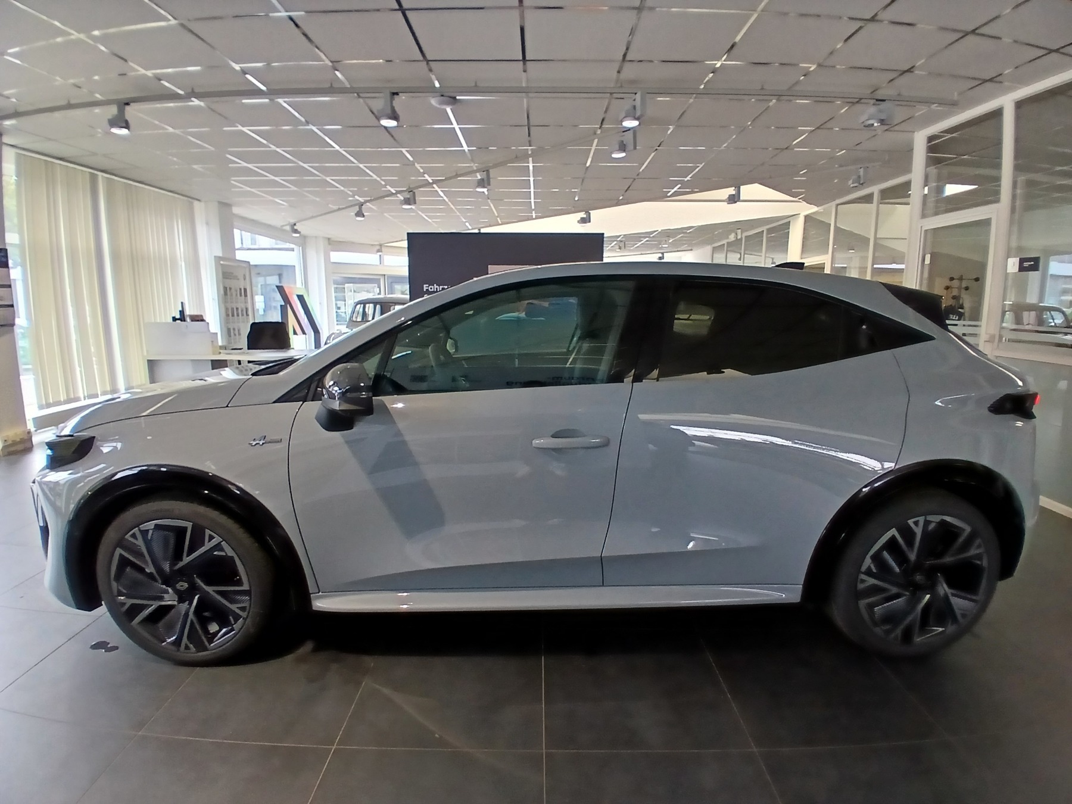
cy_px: 402
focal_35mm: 17
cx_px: 536
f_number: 2.2
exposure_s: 1/50
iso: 64
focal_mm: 1.4
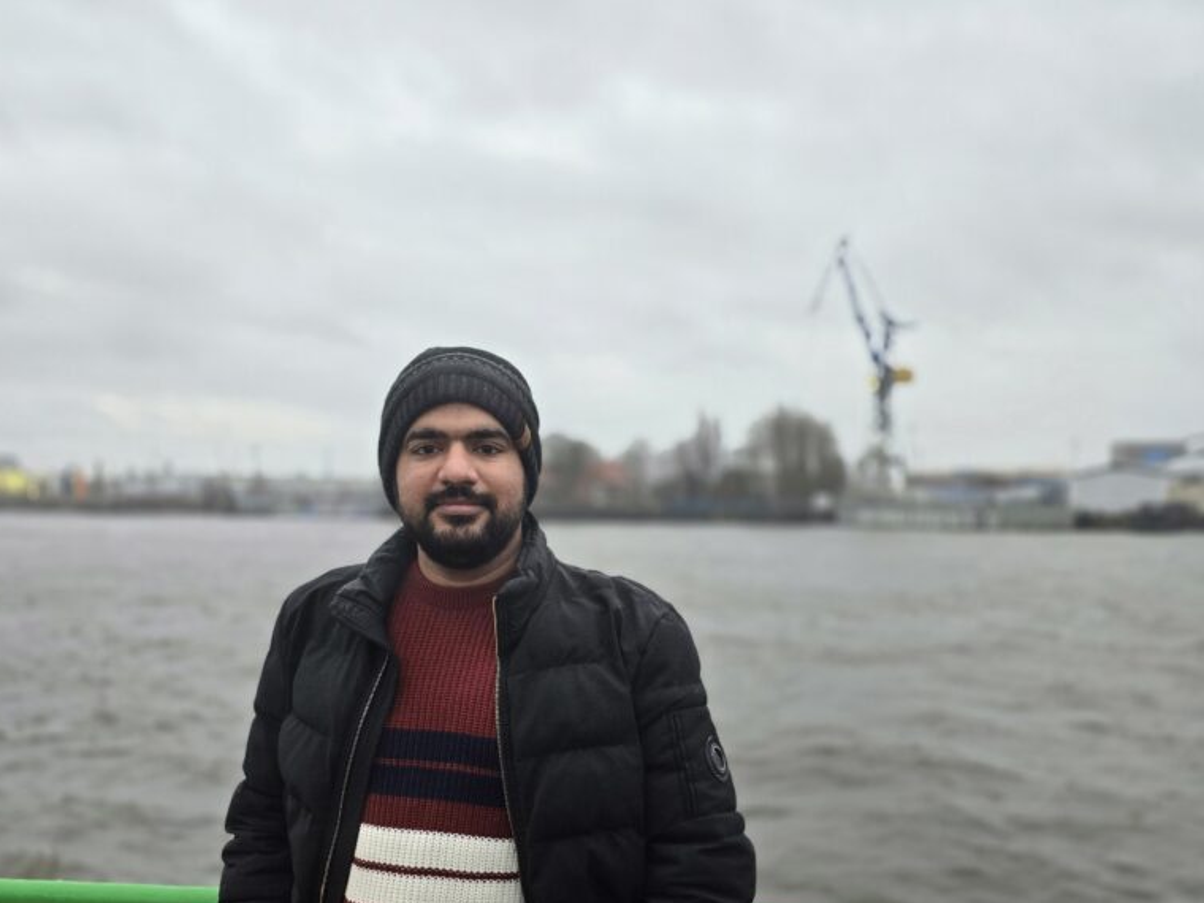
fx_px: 1078
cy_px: 504
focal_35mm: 31
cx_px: 597
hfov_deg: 58.4
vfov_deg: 45.4
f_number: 1.7
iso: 200
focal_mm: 6.3
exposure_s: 1/100
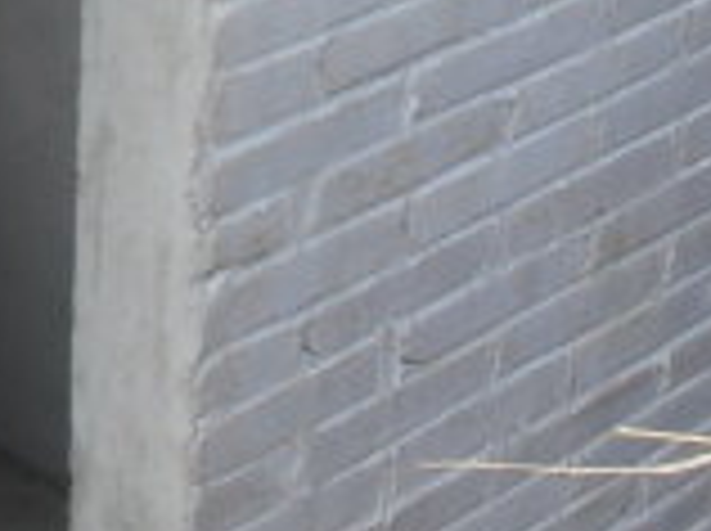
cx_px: -238
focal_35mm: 153
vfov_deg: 9.3
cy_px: -403
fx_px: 3138
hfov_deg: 12.5
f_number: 3.2
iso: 100
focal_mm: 6.3
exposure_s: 1/180
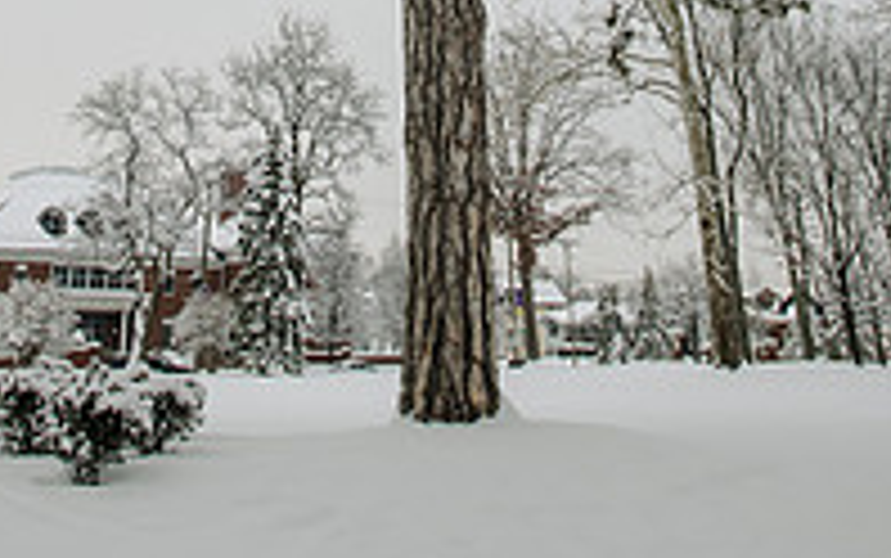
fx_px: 1069
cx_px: 320
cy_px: -288
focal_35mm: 44
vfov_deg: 23.3
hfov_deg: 44.8
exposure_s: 1/500
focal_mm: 19
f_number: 5
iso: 250
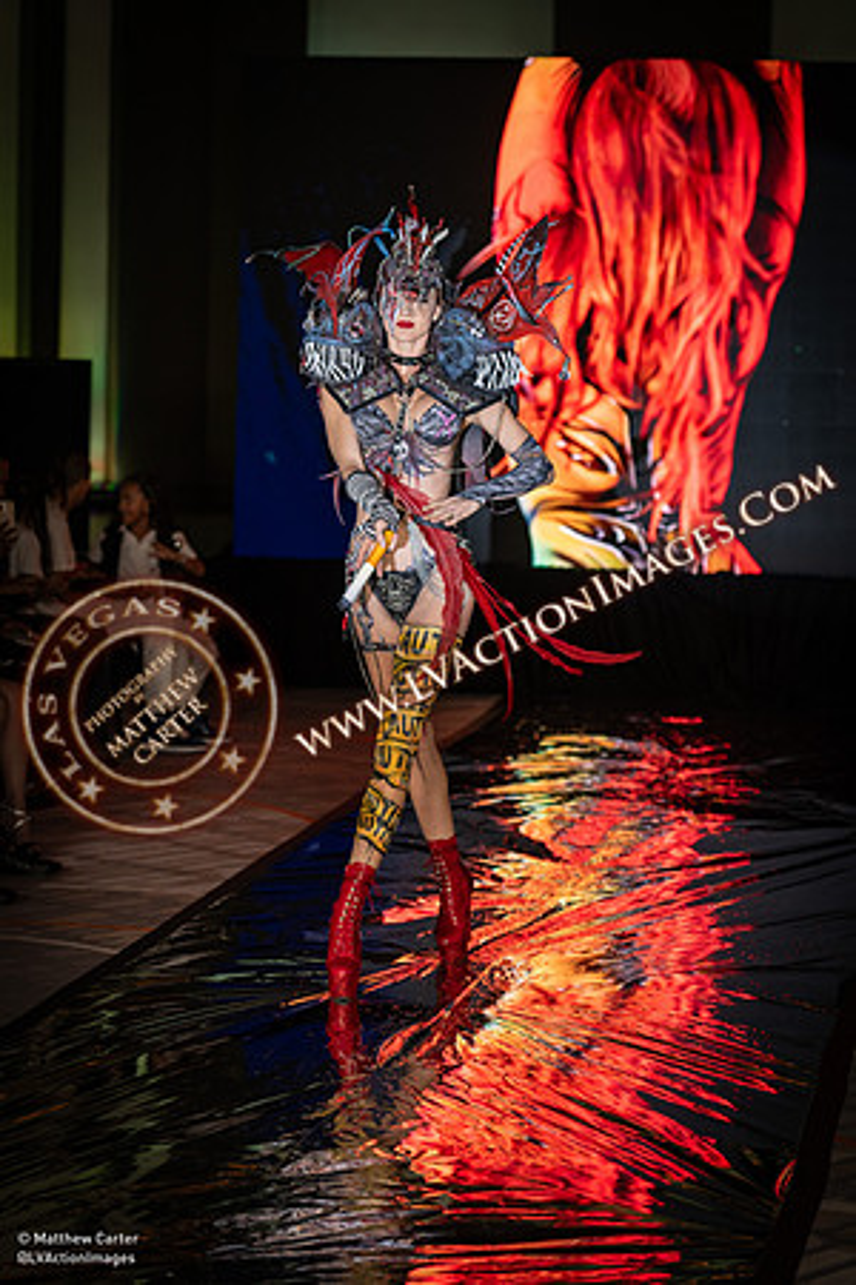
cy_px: 642
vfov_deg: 22.1
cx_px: 428
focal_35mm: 92
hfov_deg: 14.9
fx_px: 3281
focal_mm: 92
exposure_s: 1/320
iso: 1250
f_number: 2.8
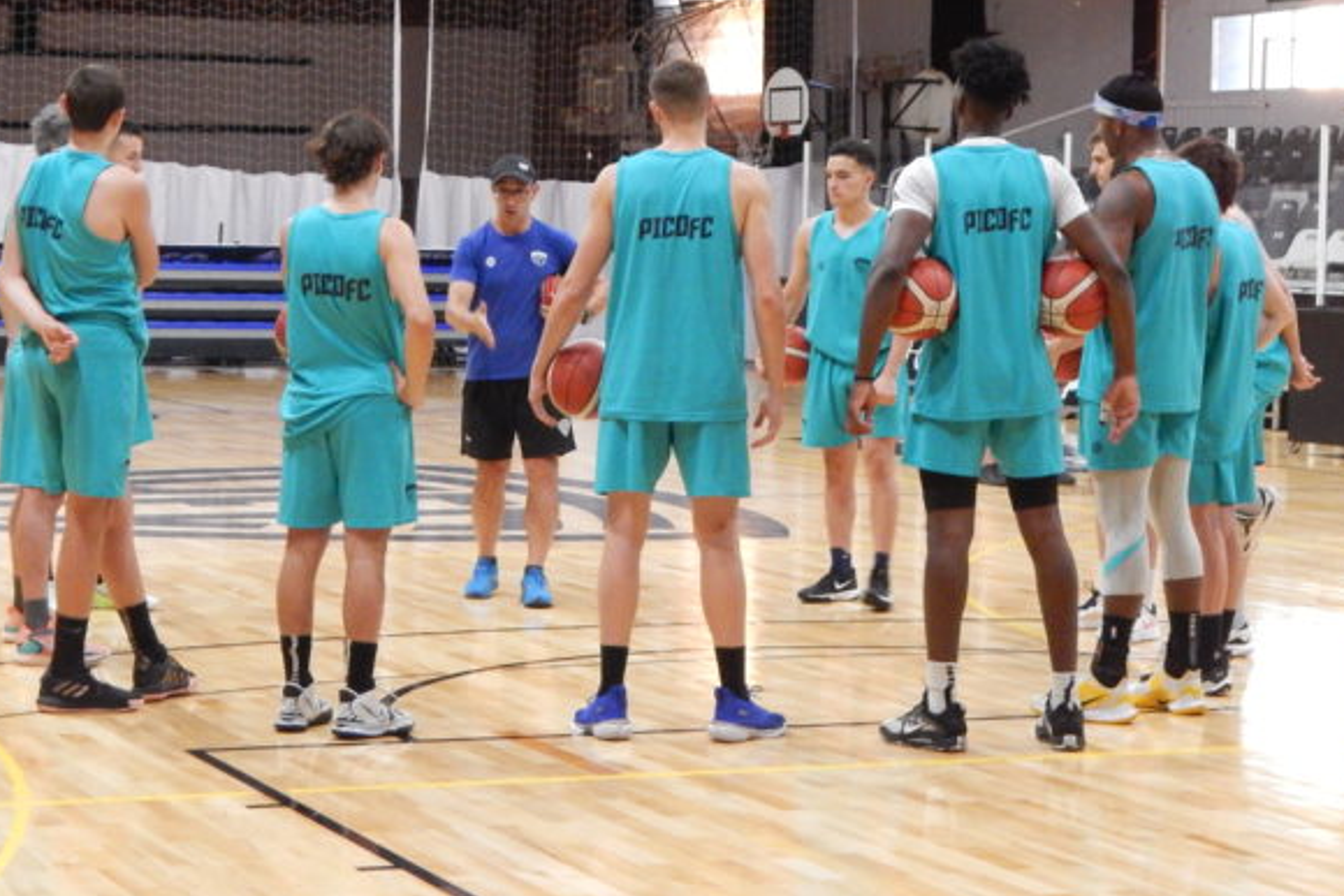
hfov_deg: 21.4
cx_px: 598
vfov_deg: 14.4
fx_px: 3547
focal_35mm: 95
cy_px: 273
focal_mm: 12.3
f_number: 4.1
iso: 800
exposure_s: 1/40
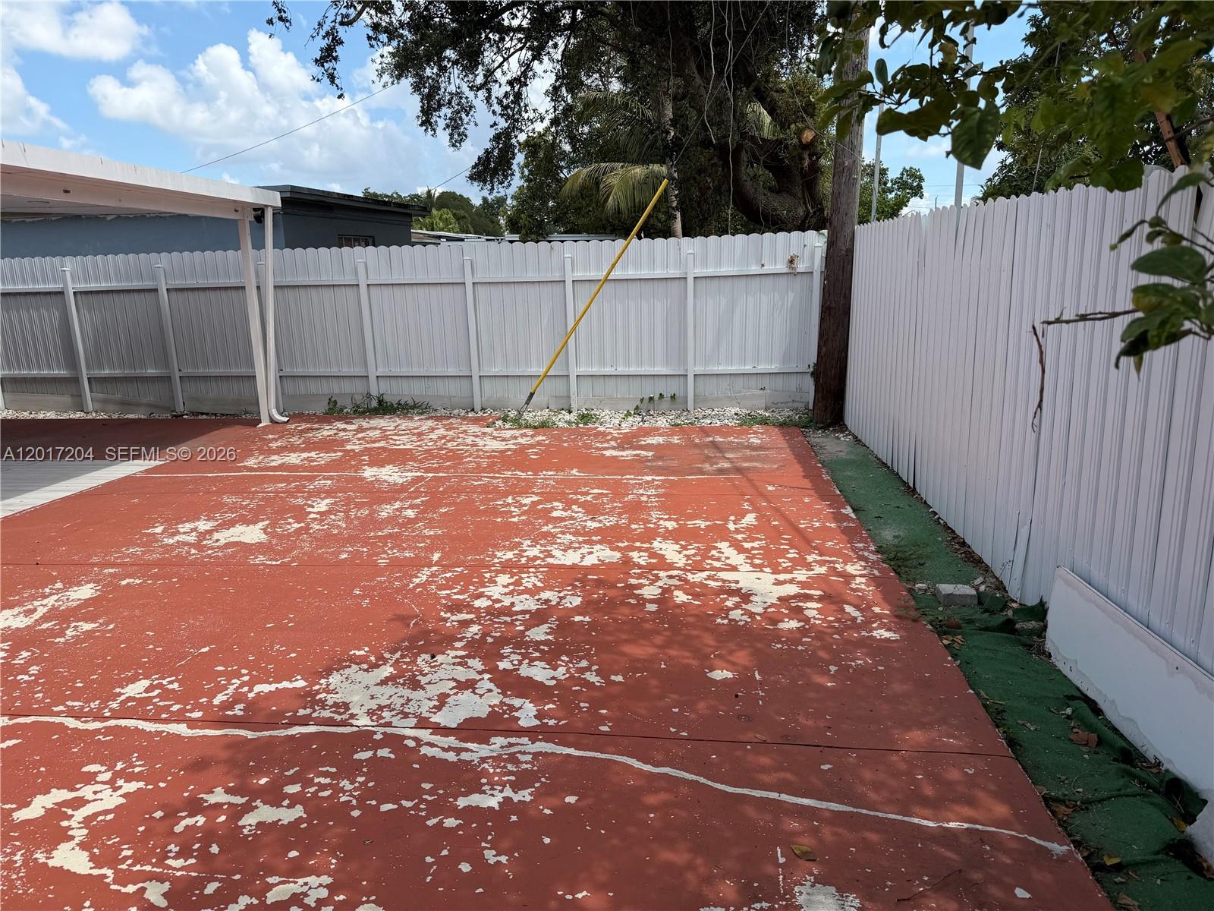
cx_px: 607
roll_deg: +1.2
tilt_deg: -12.5
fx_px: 842
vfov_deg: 56.8
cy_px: 456
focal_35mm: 24
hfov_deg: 71.6
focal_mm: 6.76
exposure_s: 1/3953
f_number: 1.78
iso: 80
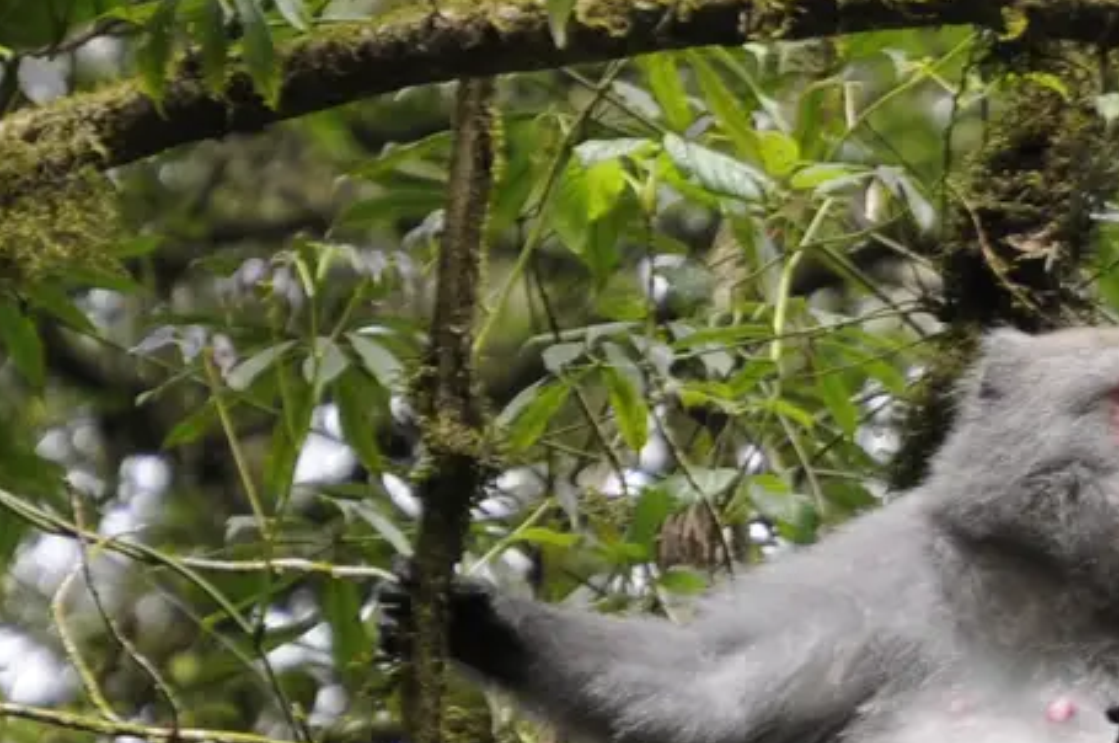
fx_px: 18634
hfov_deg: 3.4
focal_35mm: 600
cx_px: 1080
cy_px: 583
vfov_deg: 2.3
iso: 320
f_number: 5.6
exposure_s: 1/80
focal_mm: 85
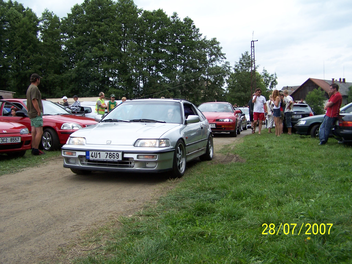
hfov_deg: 49.0
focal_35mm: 38
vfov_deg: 37.7
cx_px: 176
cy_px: 132
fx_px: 386
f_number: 2.8
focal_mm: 6.3
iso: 80
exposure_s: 1/750
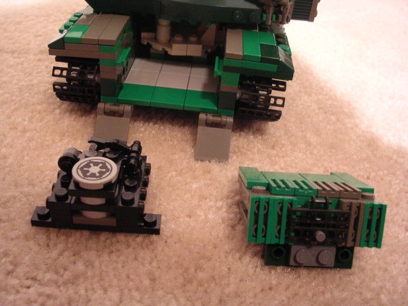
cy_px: 153
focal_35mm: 38
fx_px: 448
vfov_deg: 37.7
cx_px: 204
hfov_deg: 49.0
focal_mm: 5.8
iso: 400
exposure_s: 1/2.5
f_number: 2.8
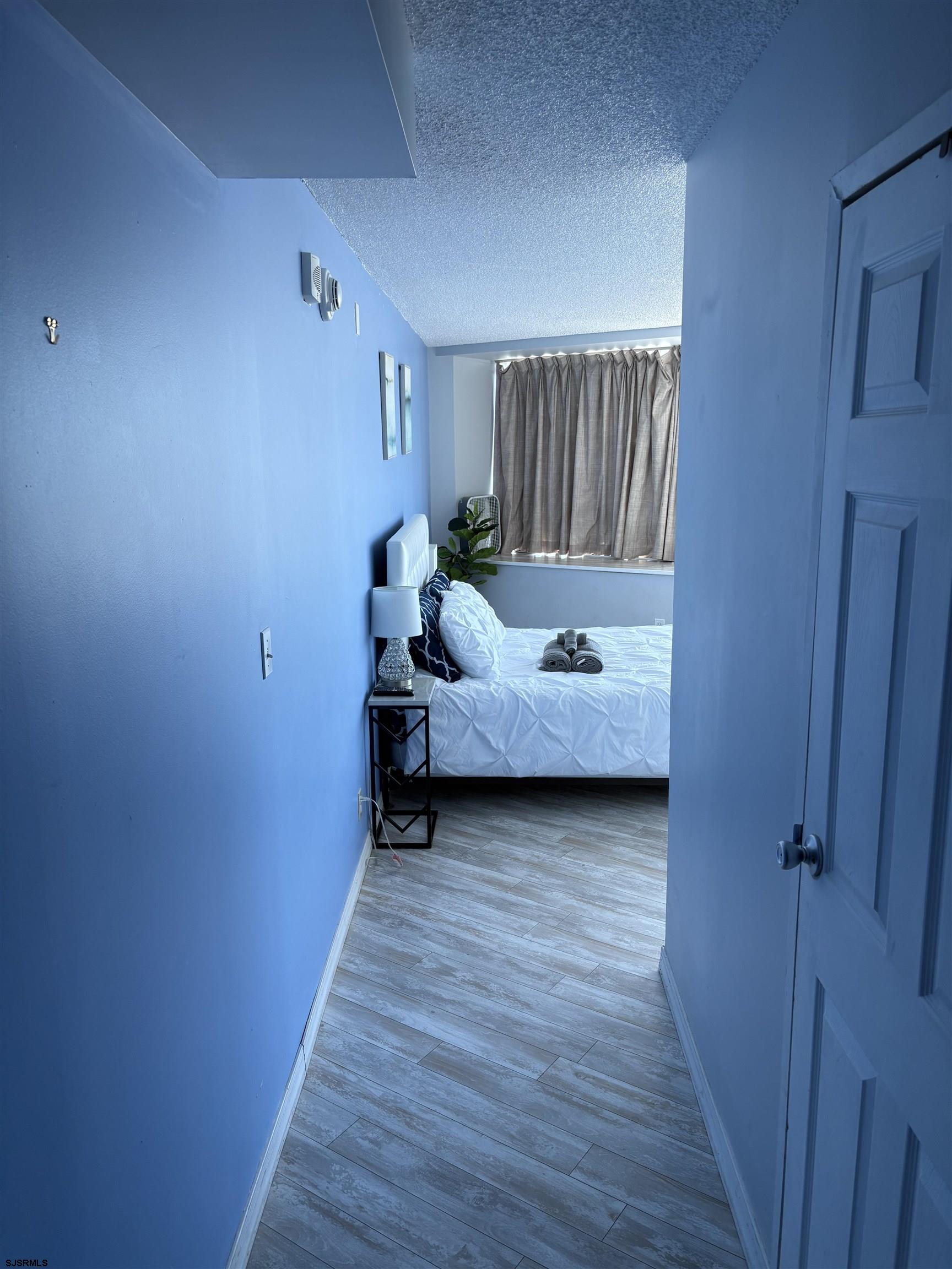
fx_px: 953
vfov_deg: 67.3
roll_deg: +0.9
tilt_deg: -10.1
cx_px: 476
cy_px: 634
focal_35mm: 26
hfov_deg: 53.1
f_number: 1.6
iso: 64
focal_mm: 5.96
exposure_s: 1/120
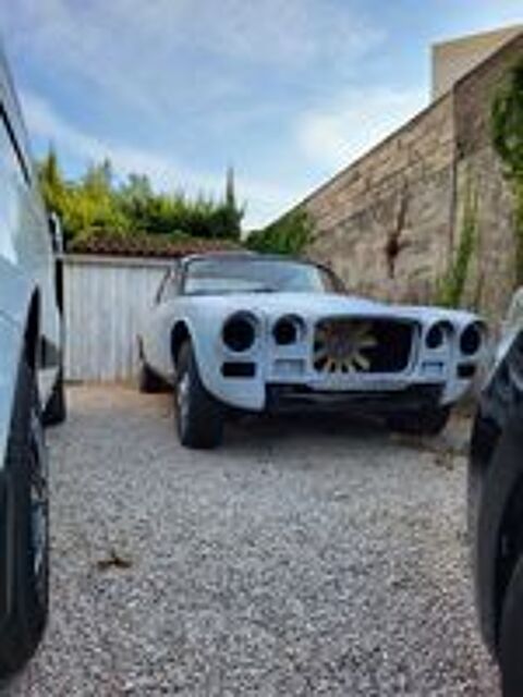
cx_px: 262
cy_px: 348
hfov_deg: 53.1
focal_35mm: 26
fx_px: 524
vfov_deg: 67.3
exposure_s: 1/984
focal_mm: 5.4
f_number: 1.8
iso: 40
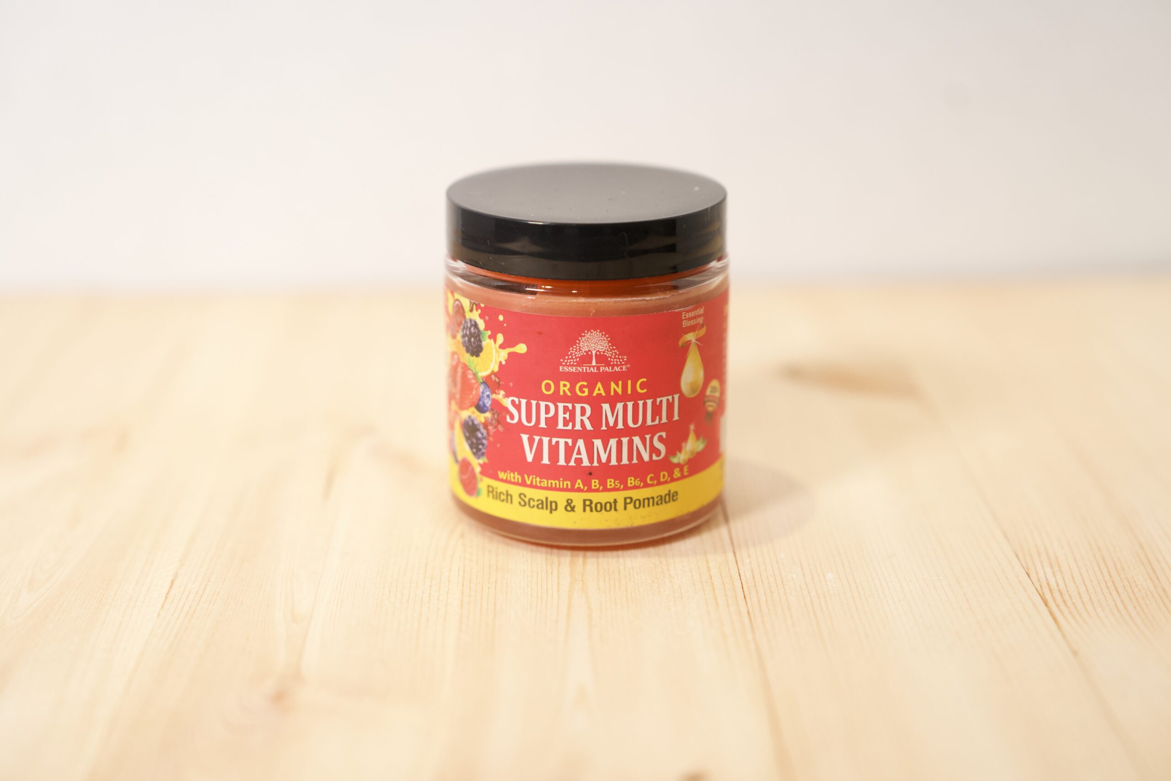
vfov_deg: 21.9
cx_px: 586
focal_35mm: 62
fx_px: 2017
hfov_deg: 32.4
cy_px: 390
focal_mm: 62
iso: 2500
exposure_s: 1/250
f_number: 3.5
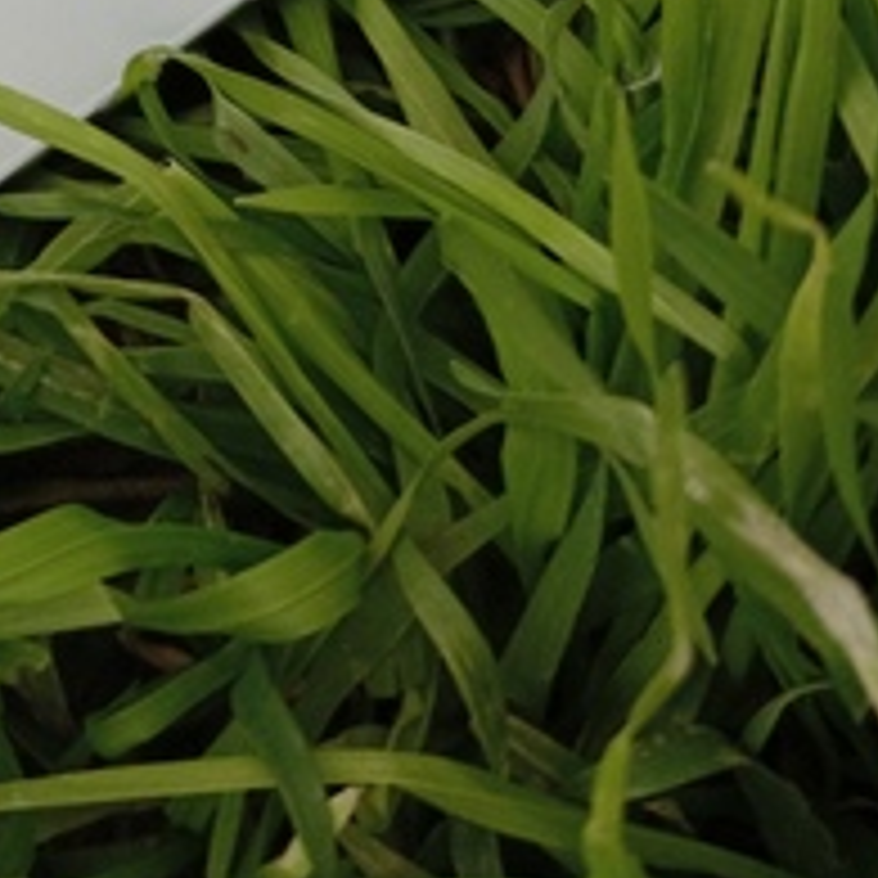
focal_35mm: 104
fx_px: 2984
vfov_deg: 14.9
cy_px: -617
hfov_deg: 15.1
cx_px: -563
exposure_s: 1/478
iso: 50
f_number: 1.88
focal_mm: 5.56
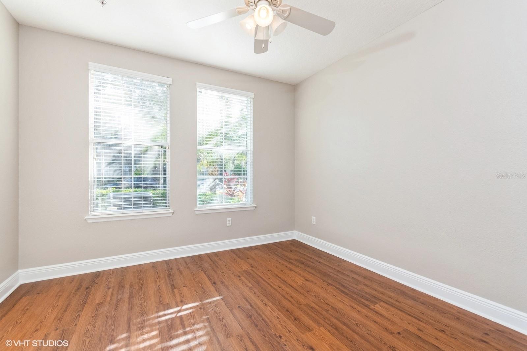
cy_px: 176
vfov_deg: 77.3
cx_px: 264
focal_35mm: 15
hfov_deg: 100.4
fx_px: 219
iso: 400
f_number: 9
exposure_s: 1/60
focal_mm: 10
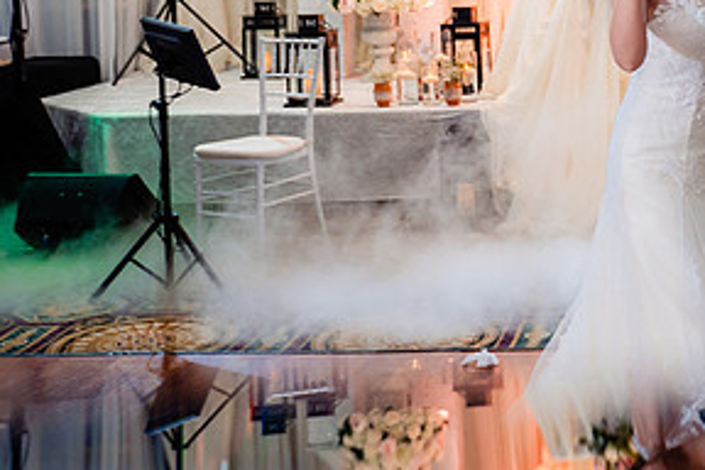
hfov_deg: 24.0
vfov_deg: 17.1
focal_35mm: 78
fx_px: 1527
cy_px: -14
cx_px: 805
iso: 1000
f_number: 3.5
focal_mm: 30
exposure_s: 1/160
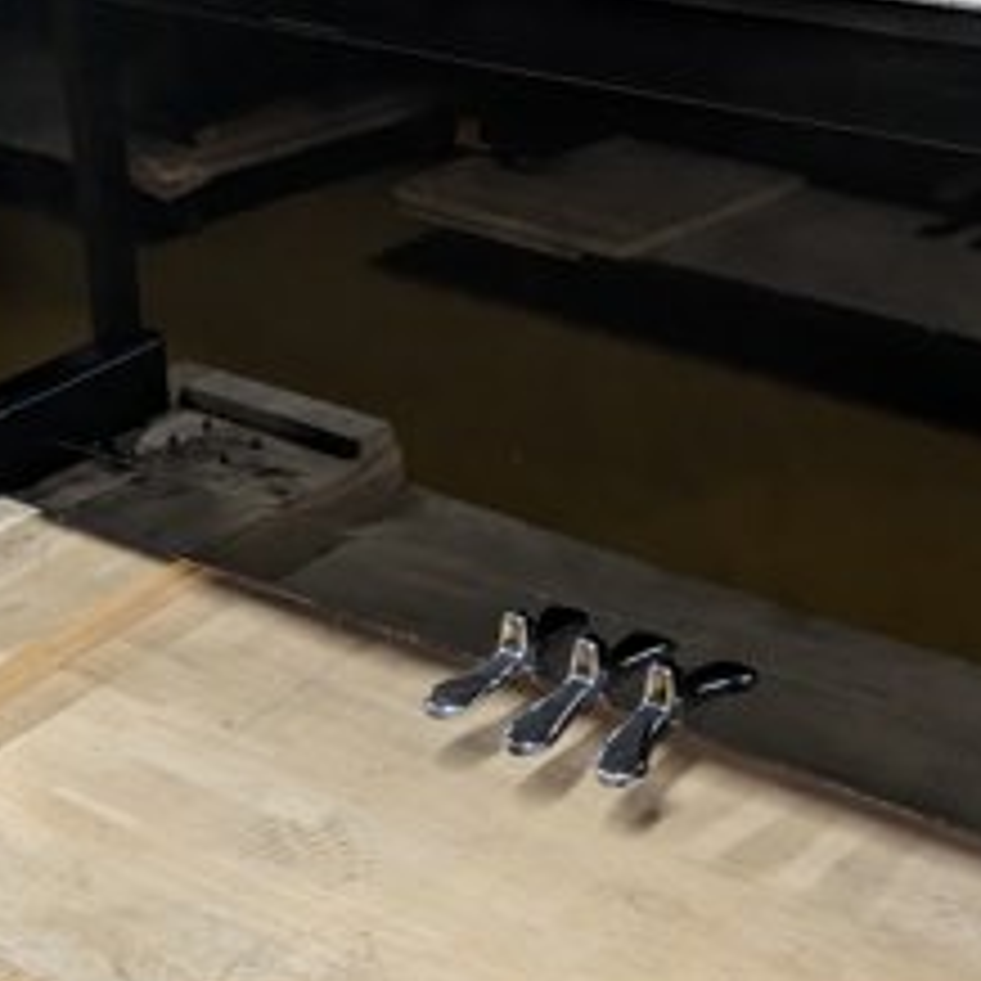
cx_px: 664
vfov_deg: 23.3
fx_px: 2341
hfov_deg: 23.6
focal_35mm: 73
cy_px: 176
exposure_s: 1/24
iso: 198
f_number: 1.89
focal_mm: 5.43
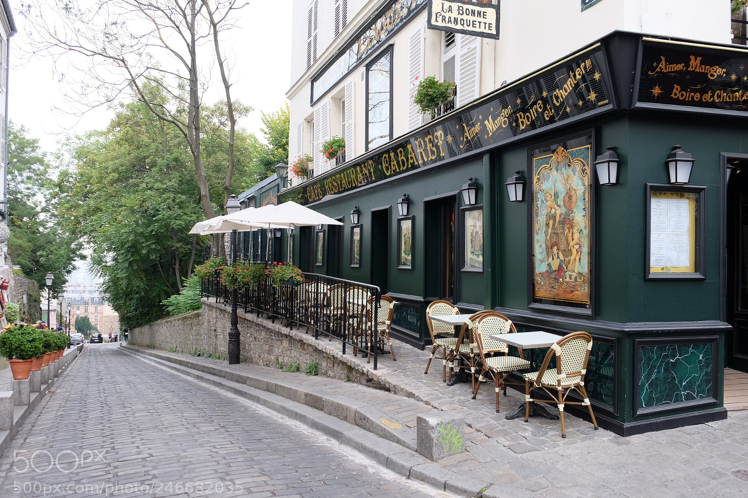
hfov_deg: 60.3
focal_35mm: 31
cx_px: 382
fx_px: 644
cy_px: 261
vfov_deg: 42.3
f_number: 6.4
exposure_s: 1/75
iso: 400
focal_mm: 19
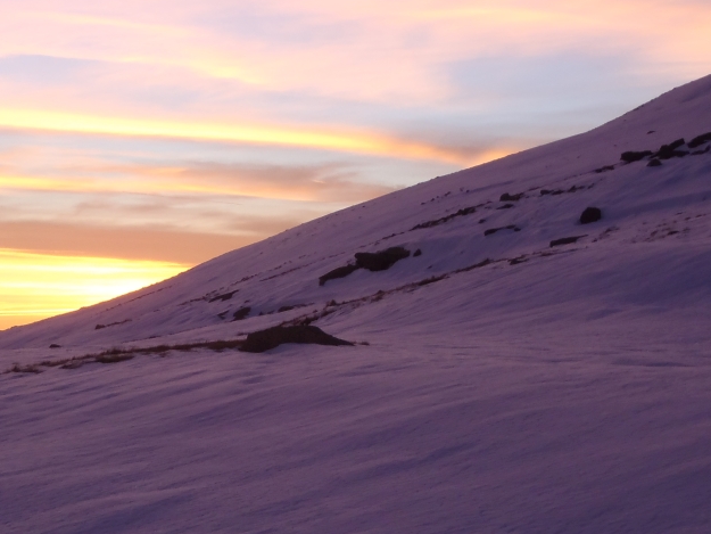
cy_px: 261
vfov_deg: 17.6
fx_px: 1726
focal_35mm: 84
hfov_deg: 23.2
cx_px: 271
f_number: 4.4
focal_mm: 8.89
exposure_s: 1/50
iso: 100
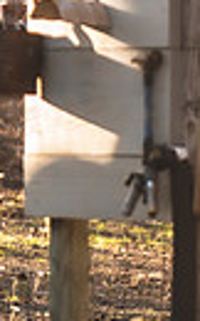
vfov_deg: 2.5
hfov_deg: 1.6
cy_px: -171
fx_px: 7307
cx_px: -367
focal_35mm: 836
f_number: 2.8
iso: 200
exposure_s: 1/320
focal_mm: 155
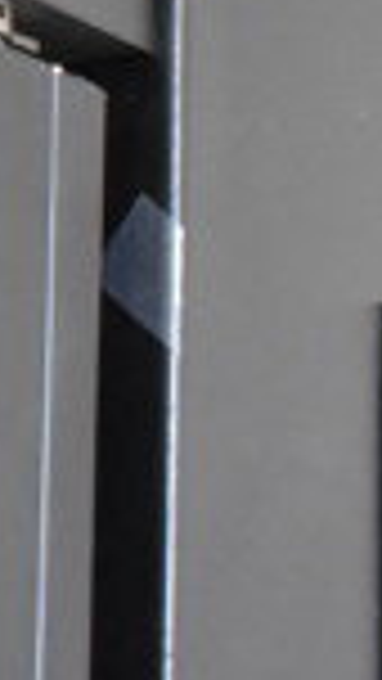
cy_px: -196
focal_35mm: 159
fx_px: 2864
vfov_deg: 13.1
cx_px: -715
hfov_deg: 6.9
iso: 6400
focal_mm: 25
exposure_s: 1/160
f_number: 6.3
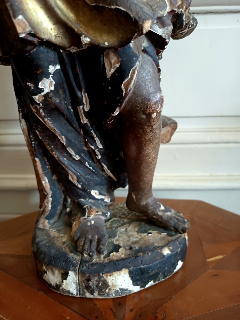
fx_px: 222
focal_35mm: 24
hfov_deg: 56.8
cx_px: 120
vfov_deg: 71.6
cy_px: 160
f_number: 1.7
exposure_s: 1/16.7
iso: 1748
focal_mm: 5.24
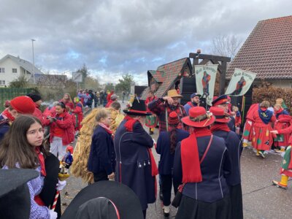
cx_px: 146
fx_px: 219
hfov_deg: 67.3
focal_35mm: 26
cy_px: 110
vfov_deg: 53.1
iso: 32
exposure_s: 1/345
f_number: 1.8
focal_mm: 4.25
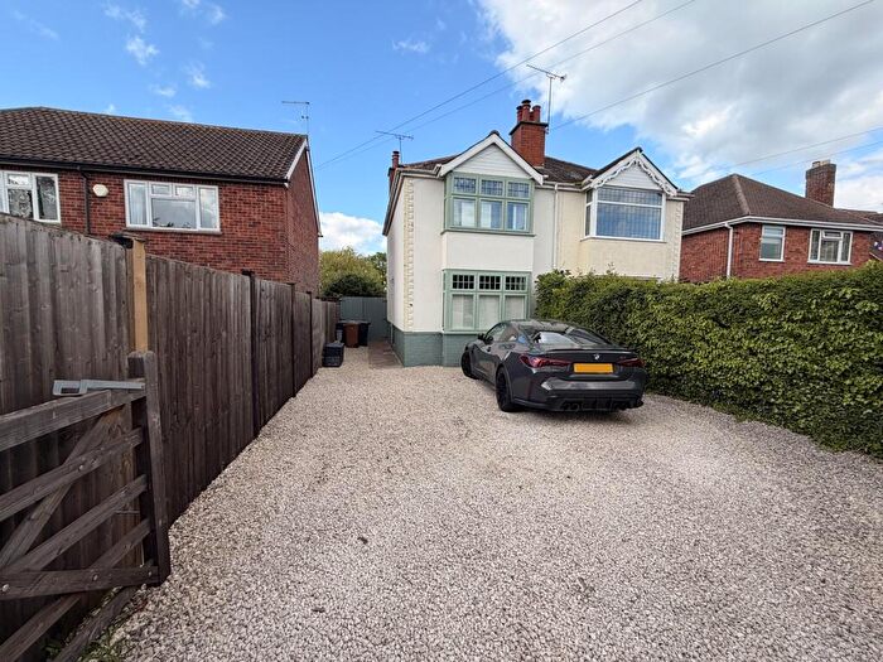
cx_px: 442
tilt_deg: -5.8
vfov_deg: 85.7
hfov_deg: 102.1
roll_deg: -0.6
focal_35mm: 14
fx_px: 357
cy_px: 331
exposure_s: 1/559
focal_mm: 2.22
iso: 40
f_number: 2.2
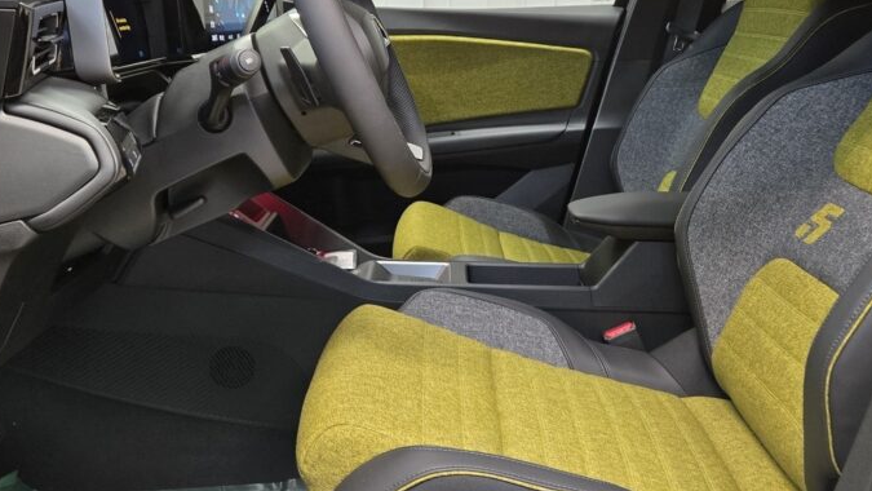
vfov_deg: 31.1
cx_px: 435
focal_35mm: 38
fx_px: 879
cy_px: 182
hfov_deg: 52.8
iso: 320
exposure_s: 1/45
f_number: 1.8
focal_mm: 5.4
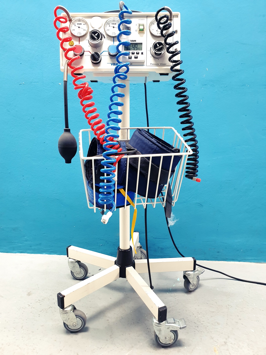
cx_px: 133
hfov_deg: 53.1
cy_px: 178
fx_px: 266
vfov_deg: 67.3
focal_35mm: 26
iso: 320
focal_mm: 4.3
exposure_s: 1/33
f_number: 2.4
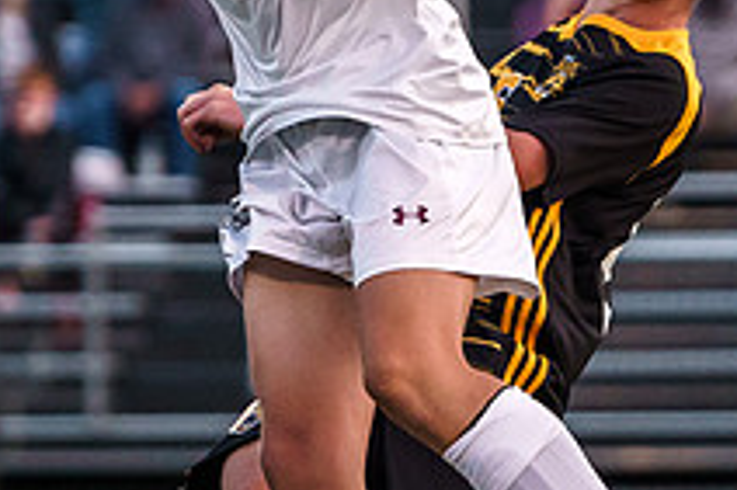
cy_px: 121
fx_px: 17592
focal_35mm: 860
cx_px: 403
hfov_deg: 2.4
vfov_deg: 1.6
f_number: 4
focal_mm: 200
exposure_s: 1/1600
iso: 3200
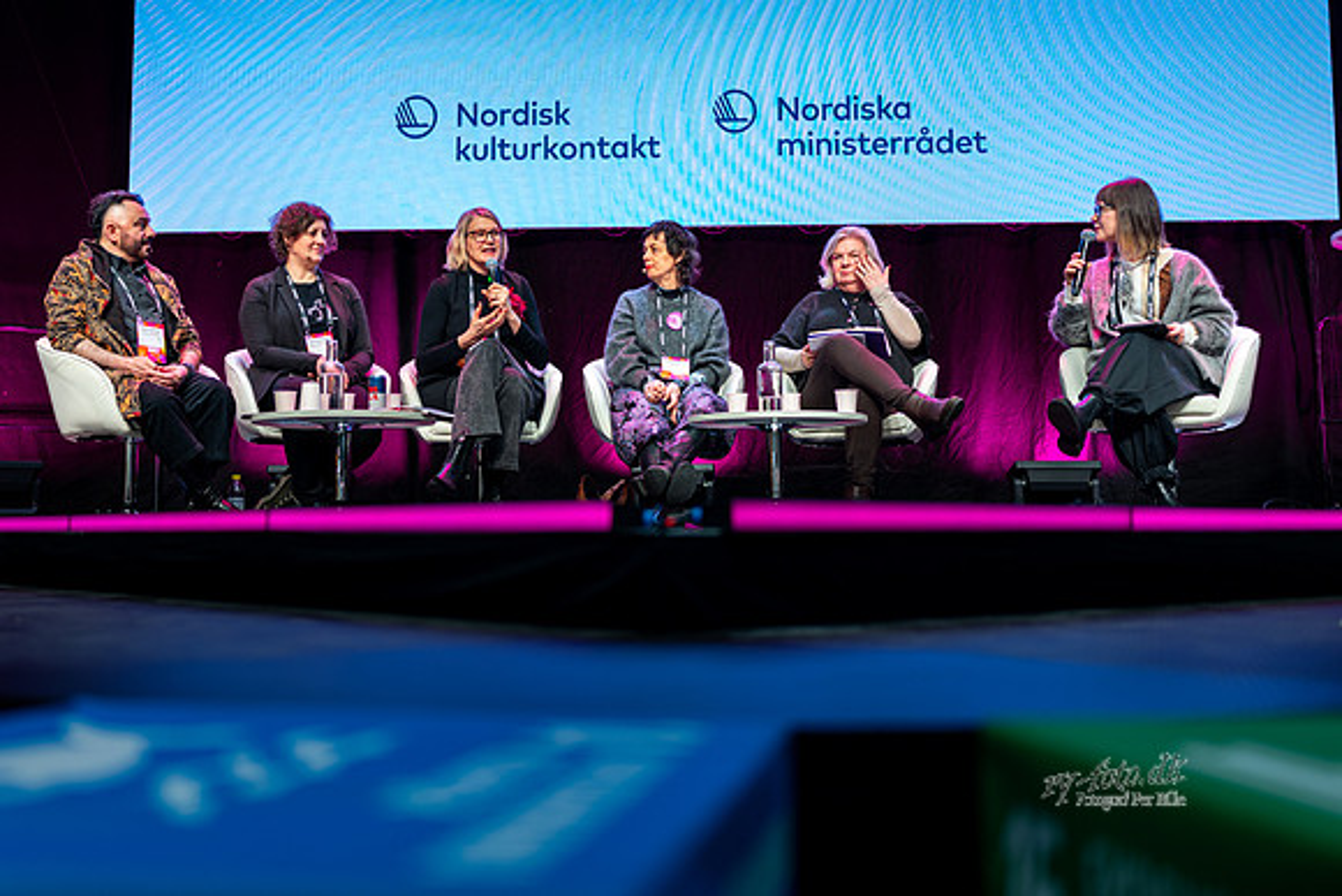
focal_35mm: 42
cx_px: 538
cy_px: 354
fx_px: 1580
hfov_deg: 45.8
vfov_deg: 31.5
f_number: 1.4
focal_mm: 35
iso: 200
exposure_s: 1/160
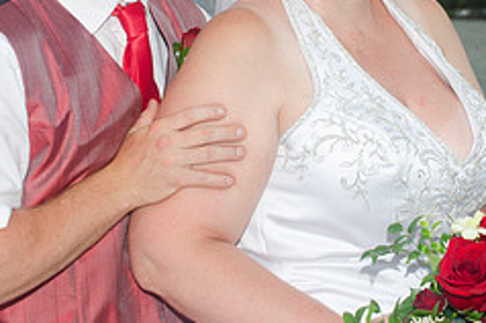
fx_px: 1726
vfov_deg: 10.7
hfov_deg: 16.0
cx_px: 304
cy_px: 90
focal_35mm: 128
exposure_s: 1/250
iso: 100
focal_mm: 35
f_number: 5.6
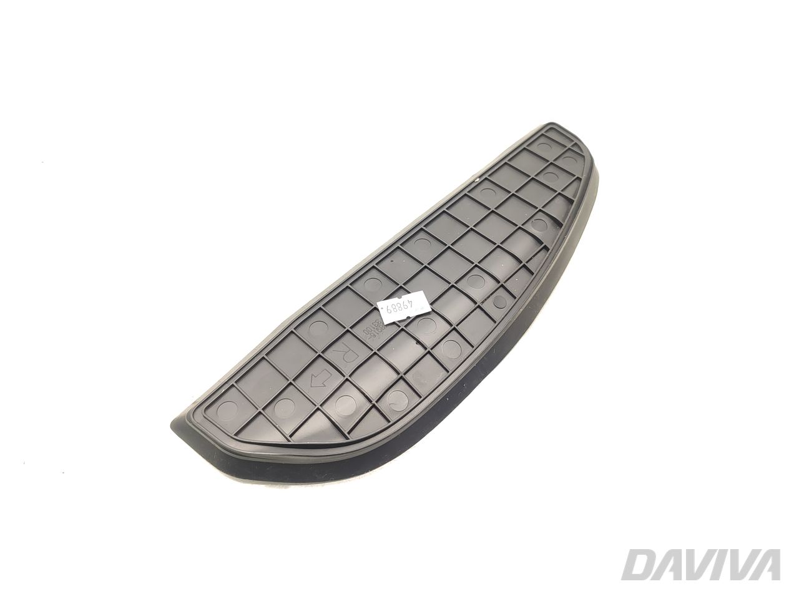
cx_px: 400
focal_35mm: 24
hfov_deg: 71.6
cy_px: 300
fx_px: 554
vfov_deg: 56.8
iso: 200
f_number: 1.89
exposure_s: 1/80
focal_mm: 5.89
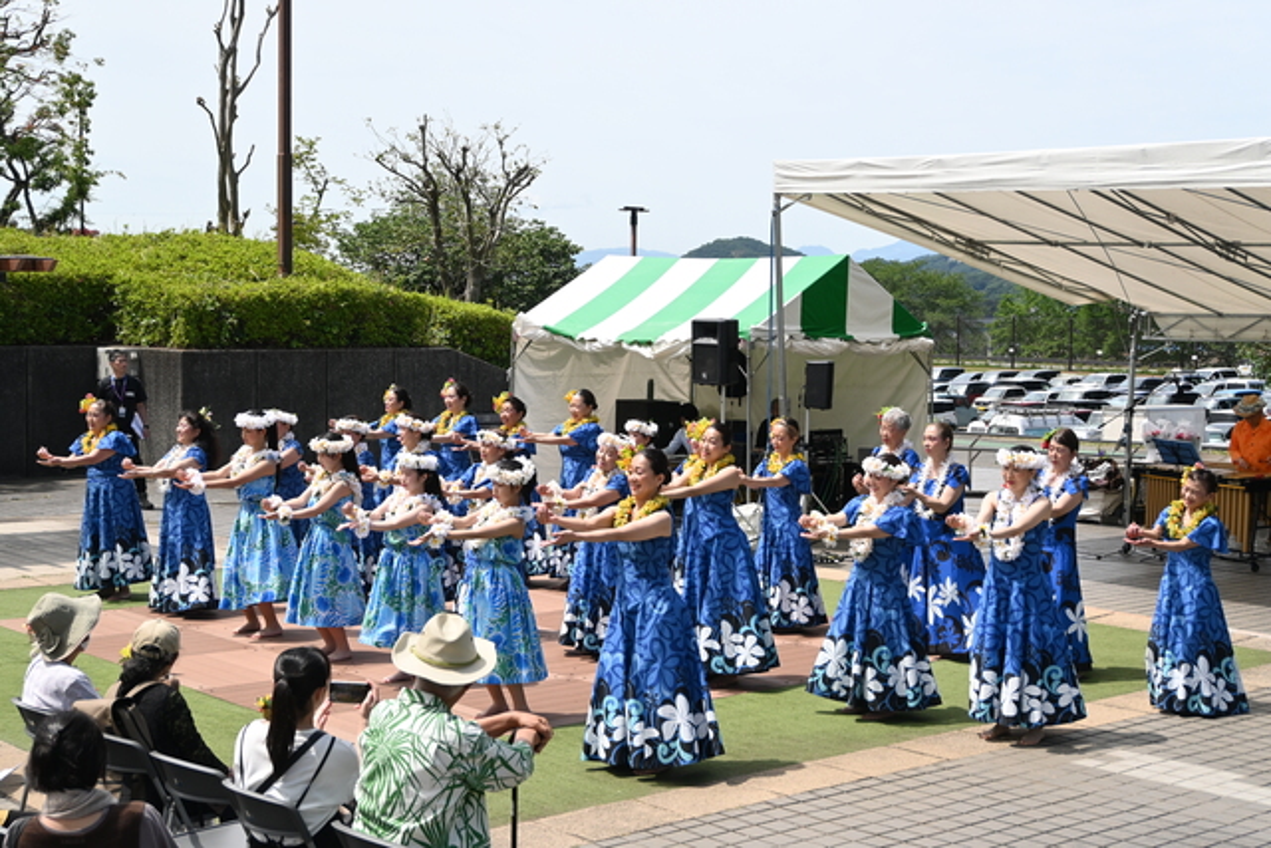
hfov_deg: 38.9
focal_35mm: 51
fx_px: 1801
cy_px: 424
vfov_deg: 26.5
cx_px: 636
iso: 320
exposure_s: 1/800
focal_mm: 34
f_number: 5
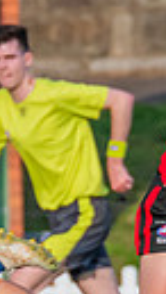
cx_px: 171
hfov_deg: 0.4
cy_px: 159
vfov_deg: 0.7
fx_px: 23696
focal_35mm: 3042
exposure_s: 1/1250
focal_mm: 420
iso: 800
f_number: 8
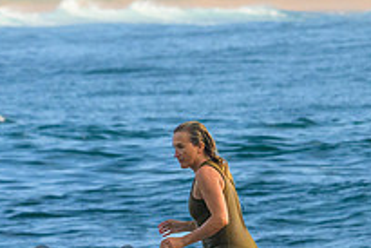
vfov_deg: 1.4
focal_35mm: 989
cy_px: 258
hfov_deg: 2.1
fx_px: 10199
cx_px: 107
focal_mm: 350
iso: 4000
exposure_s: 1/2000
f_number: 11
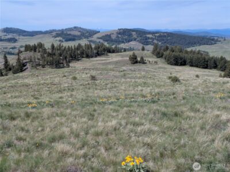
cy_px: 86
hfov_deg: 37.5
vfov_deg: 28.6
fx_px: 339
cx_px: 115
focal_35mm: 51
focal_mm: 5.43
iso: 46
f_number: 1.89
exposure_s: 1/2242
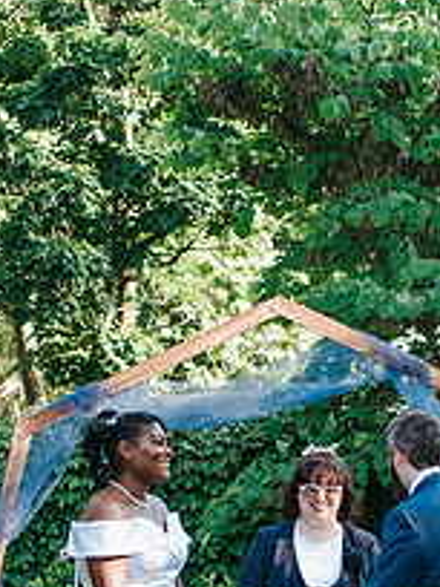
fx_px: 2712
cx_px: 132
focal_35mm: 160
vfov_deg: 12.2
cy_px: 602
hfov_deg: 9.3
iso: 450
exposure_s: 1/640
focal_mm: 35
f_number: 3.2
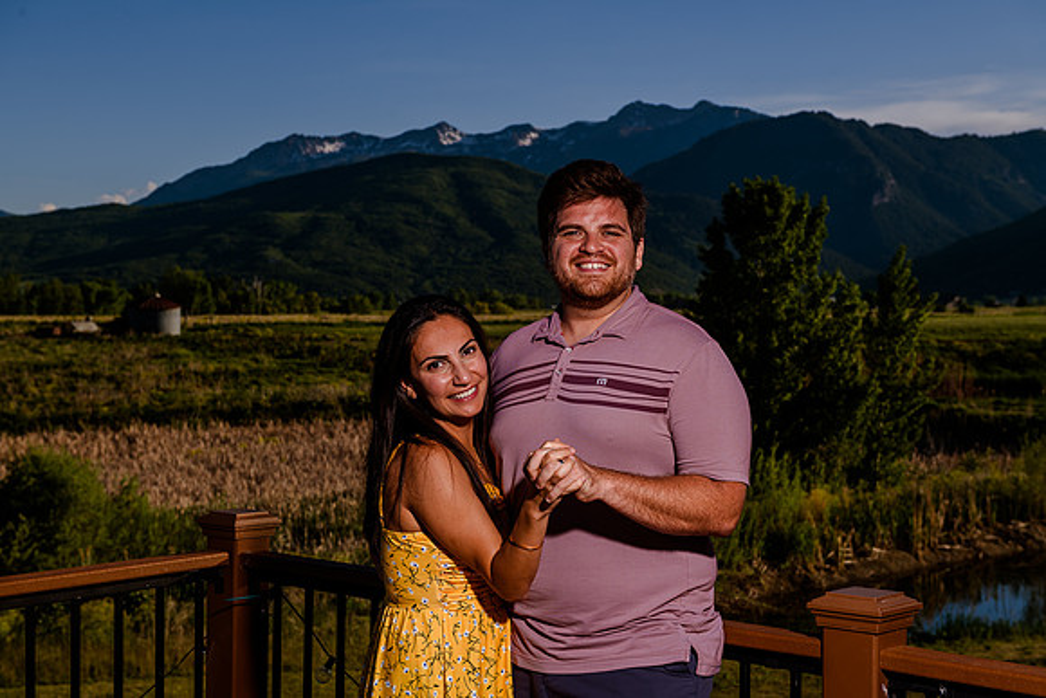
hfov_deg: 33.4
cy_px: 349
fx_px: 1744
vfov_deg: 22.6
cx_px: 523
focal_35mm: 60
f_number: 8
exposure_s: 1/320
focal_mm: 60
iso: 100
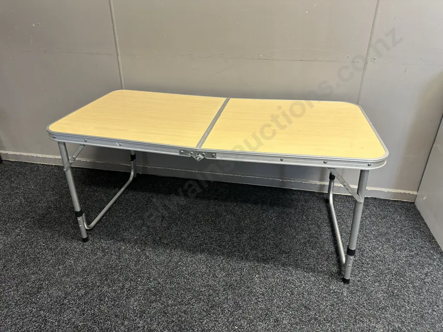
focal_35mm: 24
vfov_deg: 56.8
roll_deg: -1.2
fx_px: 307
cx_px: 222
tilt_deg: -27.2
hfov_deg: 71.6
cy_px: 166
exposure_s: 1/50
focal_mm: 6.86
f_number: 1.78
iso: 160
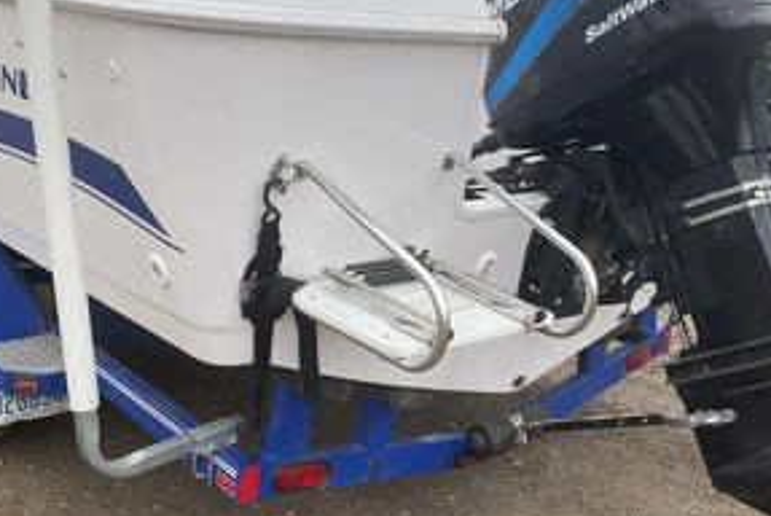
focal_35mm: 42
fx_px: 900
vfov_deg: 31.9
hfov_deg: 46.4
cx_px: 390
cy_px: 288
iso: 25
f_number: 1.8
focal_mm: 3
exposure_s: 1/620
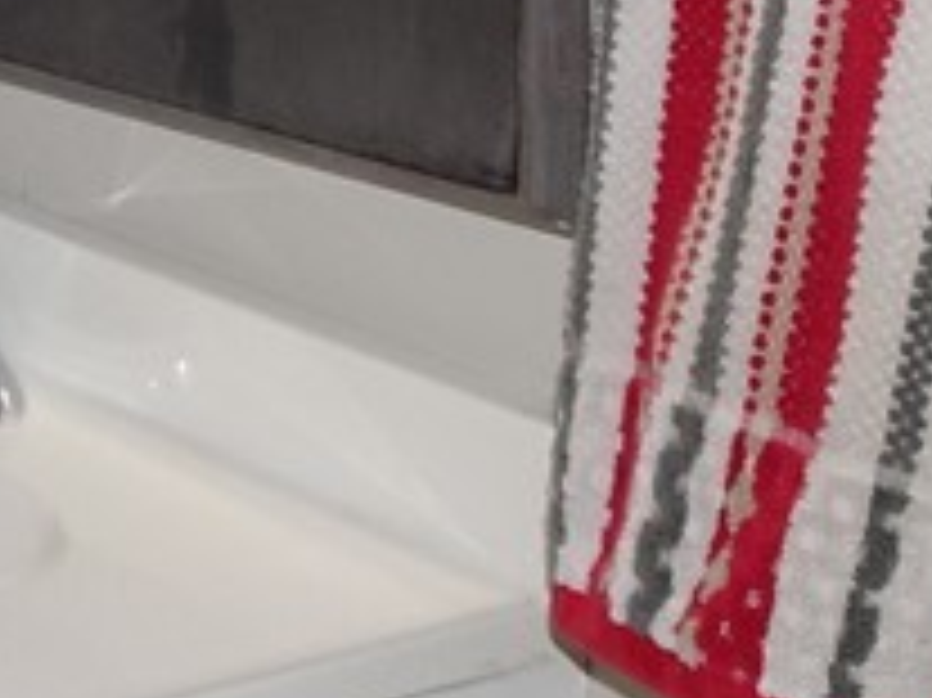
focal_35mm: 119
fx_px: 3202
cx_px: -738
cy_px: -405
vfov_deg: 11.8
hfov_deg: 14.6
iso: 160
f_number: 3.5
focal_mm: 4.1
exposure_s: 1/30
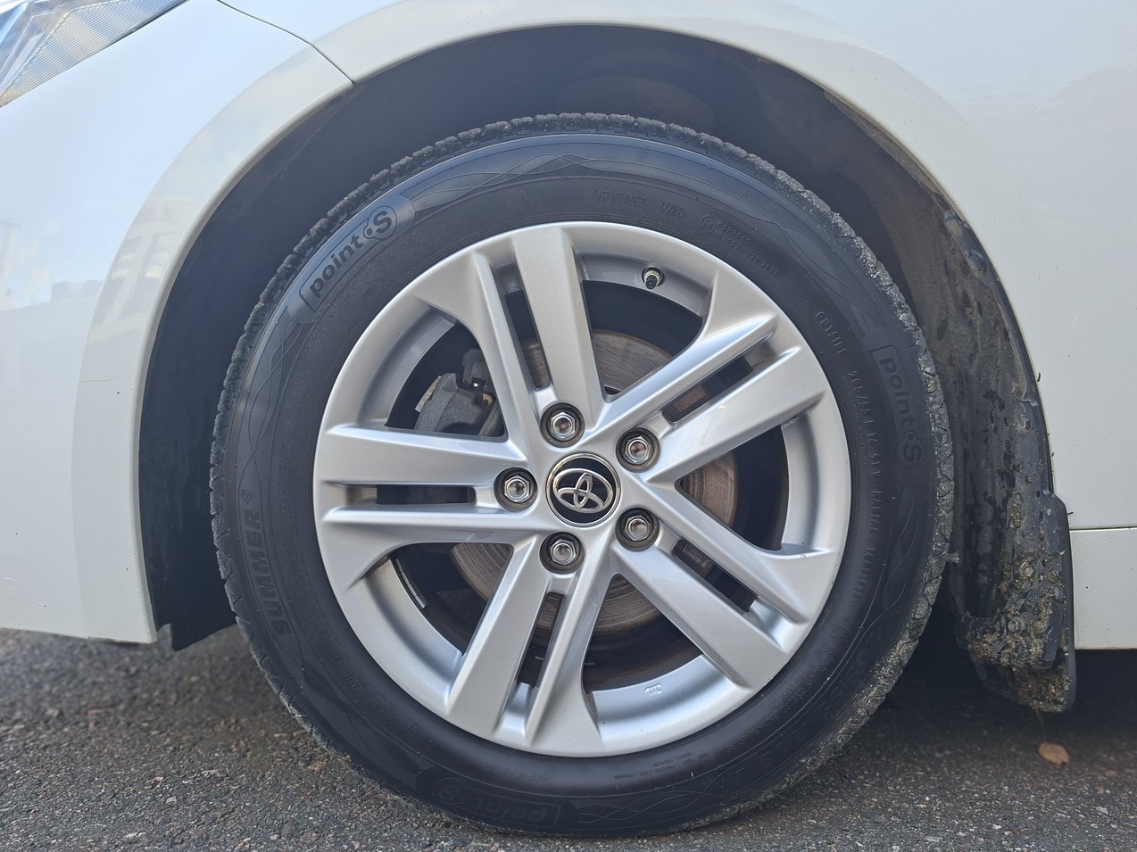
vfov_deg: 53.0
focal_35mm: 26
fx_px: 854
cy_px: 449
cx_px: 593
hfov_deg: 67.3
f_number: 1.8
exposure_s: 1/192
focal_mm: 5.54
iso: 50
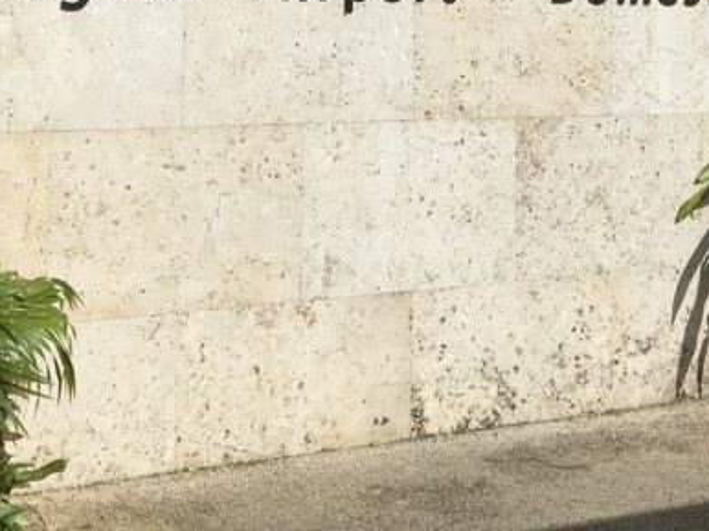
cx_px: 351
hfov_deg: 25.4
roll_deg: -1.0
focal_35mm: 77
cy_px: -86
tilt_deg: +2.3
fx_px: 1576
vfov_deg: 18.2
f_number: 2.2
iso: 25
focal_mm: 4.15
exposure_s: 1/3846
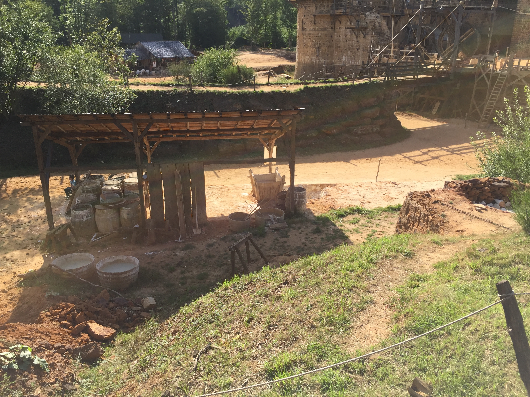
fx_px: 444
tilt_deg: -21.3
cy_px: 198
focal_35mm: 29
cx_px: 265
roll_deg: +0.2
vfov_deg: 48.2
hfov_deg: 61.7
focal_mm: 4.15
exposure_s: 1/964
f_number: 2.2
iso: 32
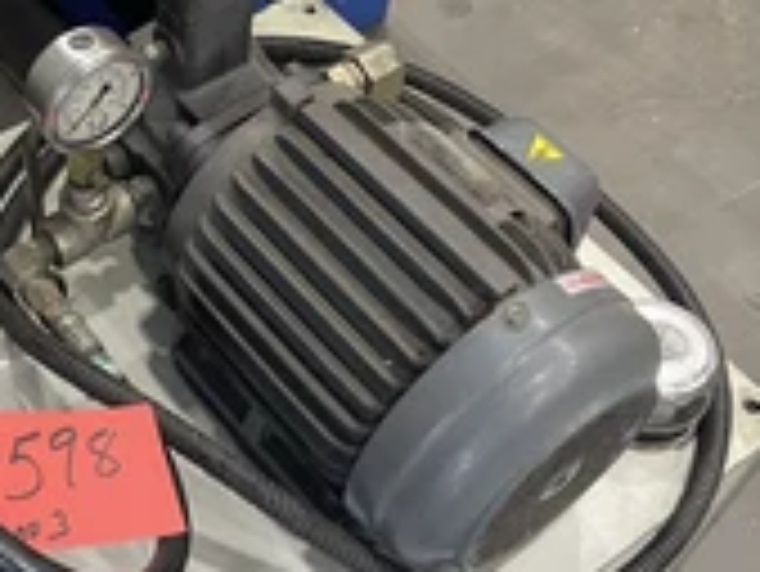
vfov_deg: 24.8
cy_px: 239
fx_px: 1296
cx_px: 130
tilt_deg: -51.5
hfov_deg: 31.7
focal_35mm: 59
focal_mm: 5.1
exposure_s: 1/60
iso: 320
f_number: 1.6
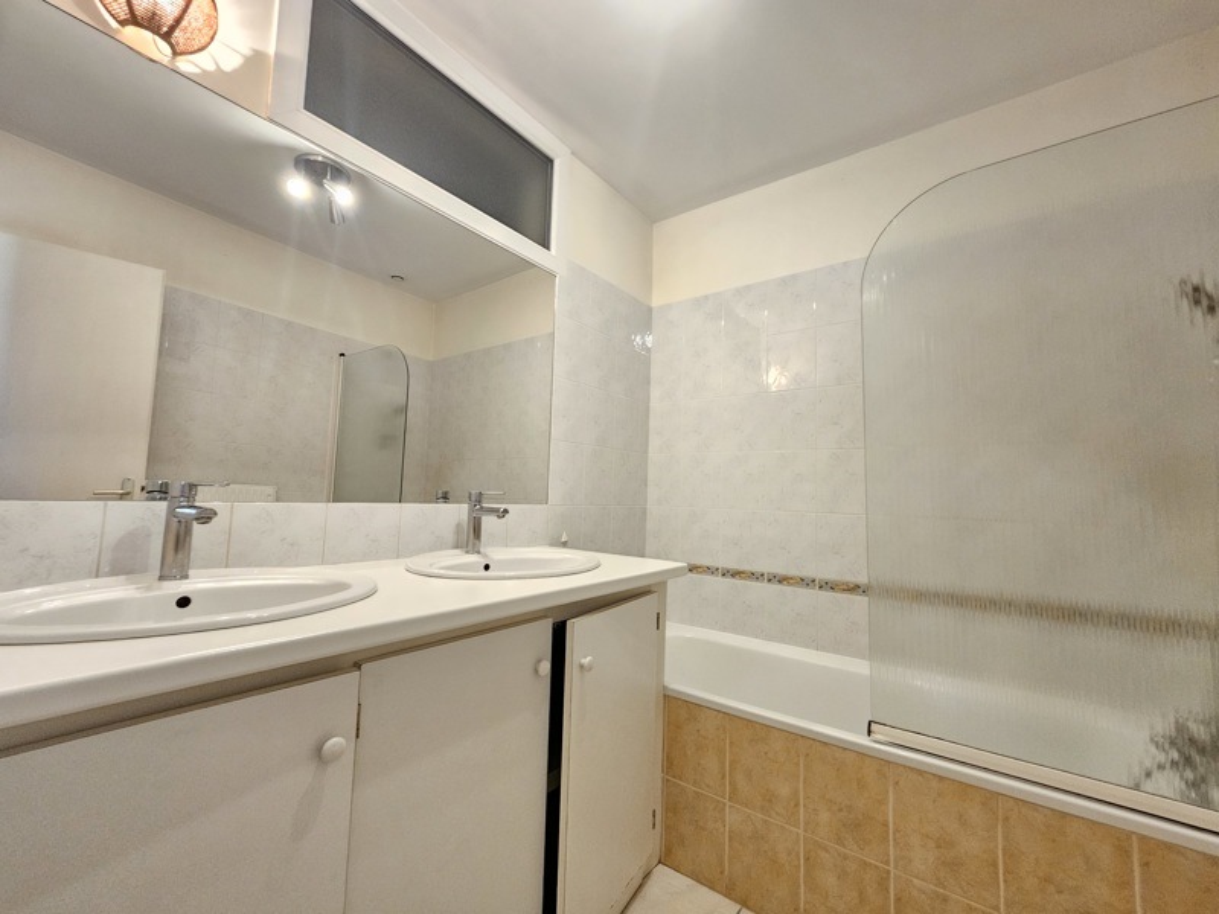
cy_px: 457
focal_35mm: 13
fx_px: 458
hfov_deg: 106.2
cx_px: 610
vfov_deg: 89.9
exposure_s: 1/33.3
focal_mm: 2.2
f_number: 2.2
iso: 500
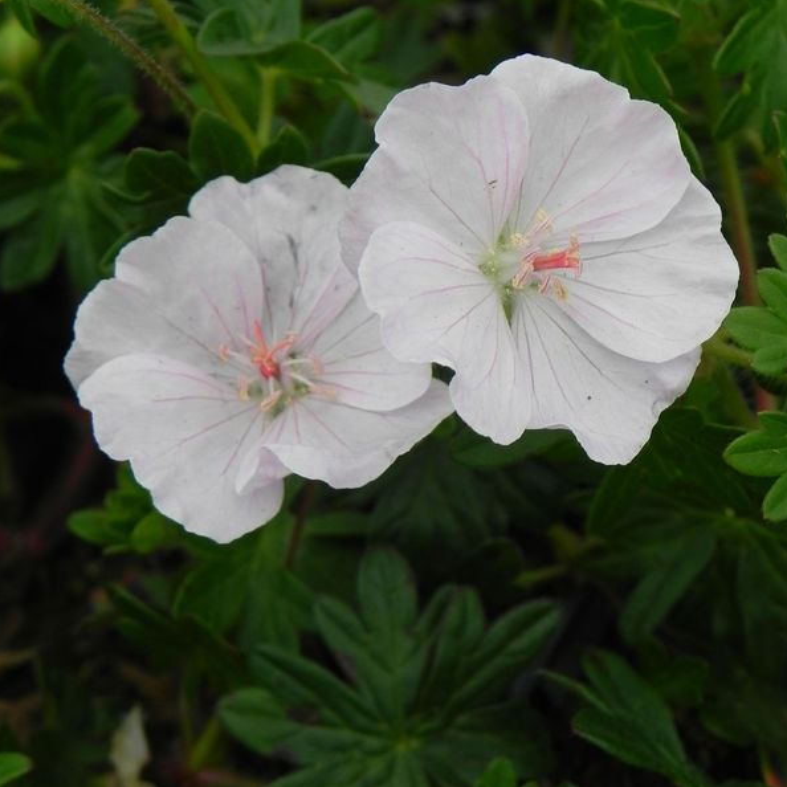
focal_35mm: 125
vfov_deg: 13.9
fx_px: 3215
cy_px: 306
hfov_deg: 14.0
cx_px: 394
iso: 160
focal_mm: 18.8
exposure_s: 1/250
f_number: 4.5
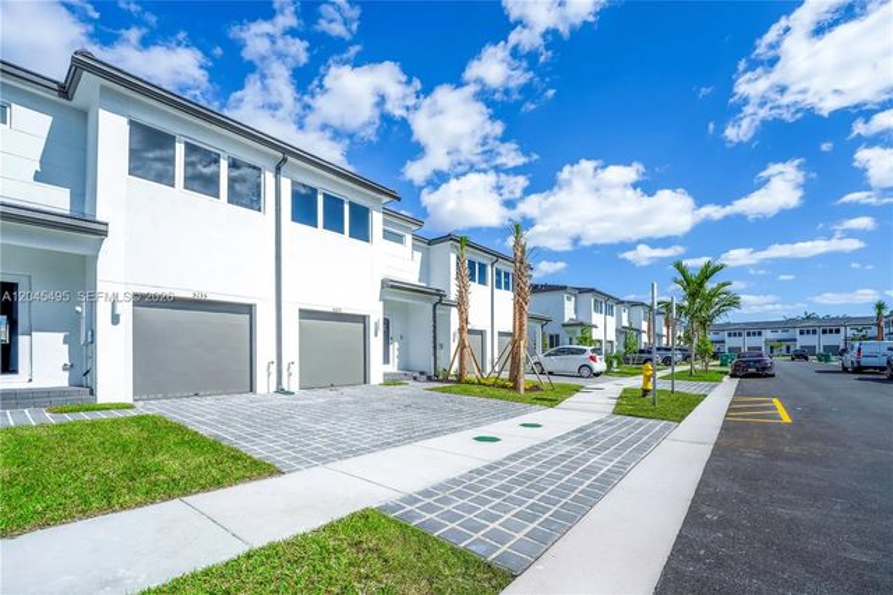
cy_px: 298
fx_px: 362
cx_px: 446
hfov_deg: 101.9
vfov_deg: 78.8
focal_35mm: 15
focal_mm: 14.6
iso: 100
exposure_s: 1/4000
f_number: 6.3
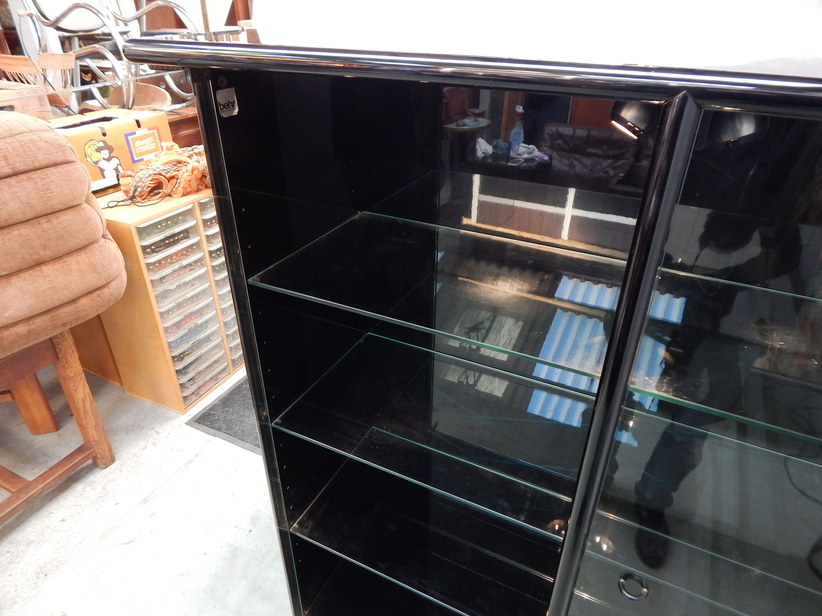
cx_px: 411
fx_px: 522
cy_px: 308
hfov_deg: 76.4
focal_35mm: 22
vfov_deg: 61.1
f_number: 3
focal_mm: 4
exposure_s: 1/25
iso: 400
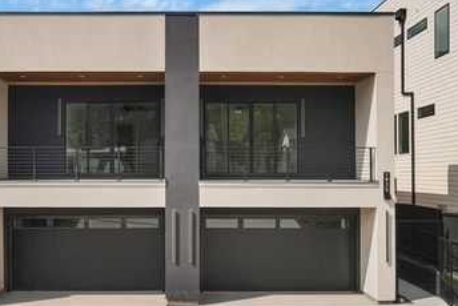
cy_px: 193
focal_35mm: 32
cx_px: 180
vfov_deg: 40.9
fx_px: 407
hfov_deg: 58.1
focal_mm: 22
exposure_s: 1/3200
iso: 640
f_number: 5
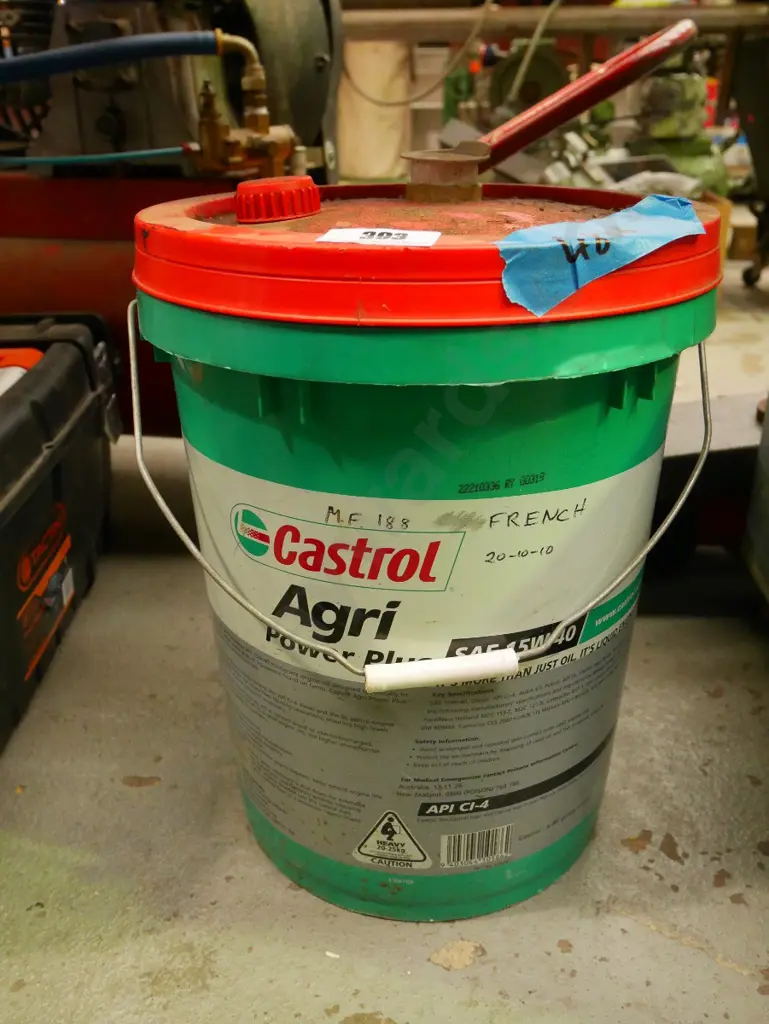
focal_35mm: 30
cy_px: 512
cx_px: 384
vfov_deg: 59.9
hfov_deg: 46.8
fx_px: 888
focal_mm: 15
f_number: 3.8
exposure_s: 1/125
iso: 3200
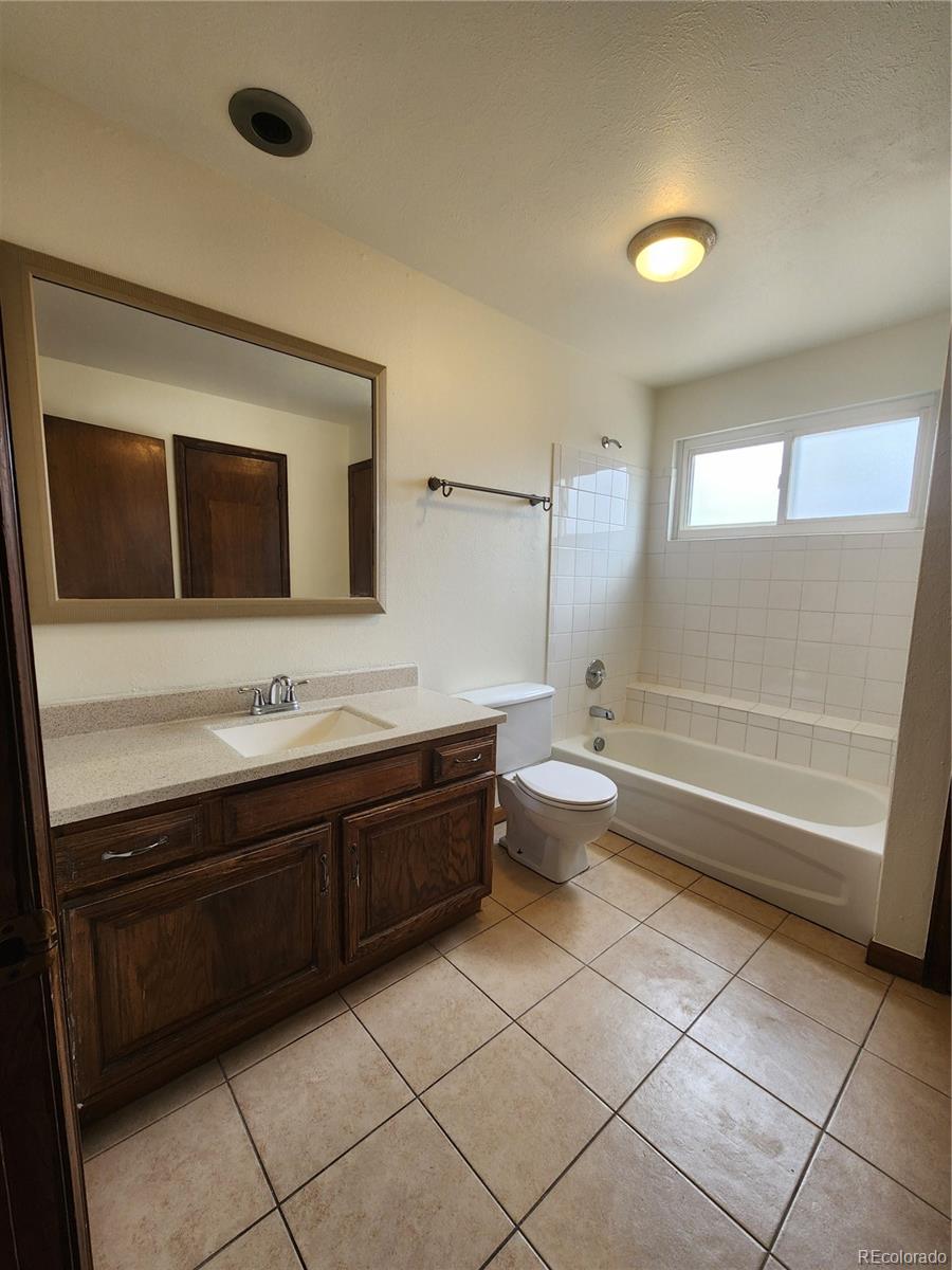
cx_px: 476
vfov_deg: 106.2
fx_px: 477
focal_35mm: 13
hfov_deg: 89.9
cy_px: 635
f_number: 2.2
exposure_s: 1/60
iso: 100
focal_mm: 2.2
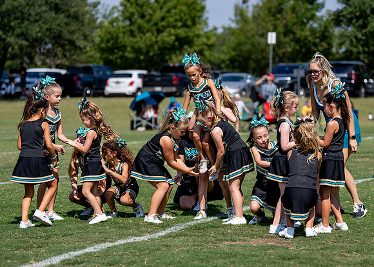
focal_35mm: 128
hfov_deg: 15.7
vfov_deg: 11.3
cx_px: 197
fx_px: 1354
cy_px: 135
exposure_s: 1/3200
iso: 100
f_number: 2.8
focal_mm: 111
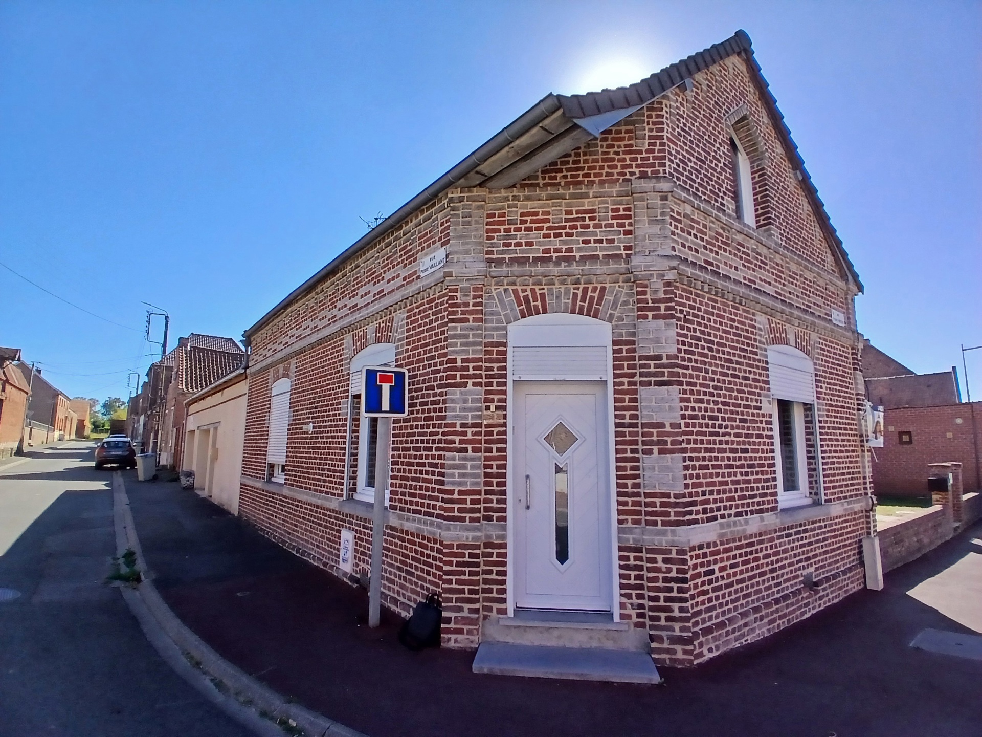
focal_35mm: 17
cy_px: 368
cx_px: 491
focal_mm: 1.4
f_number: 2.2
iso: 50
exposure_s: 1/1033
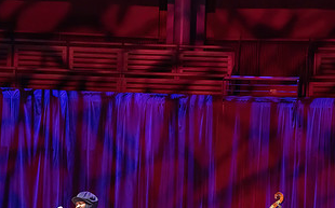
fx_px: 1742
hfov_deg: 11.0
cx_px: 95
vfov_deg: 6.8
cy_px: 204
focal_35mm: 191
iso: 6400
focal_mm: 100
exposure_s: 1/320
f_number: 5.6
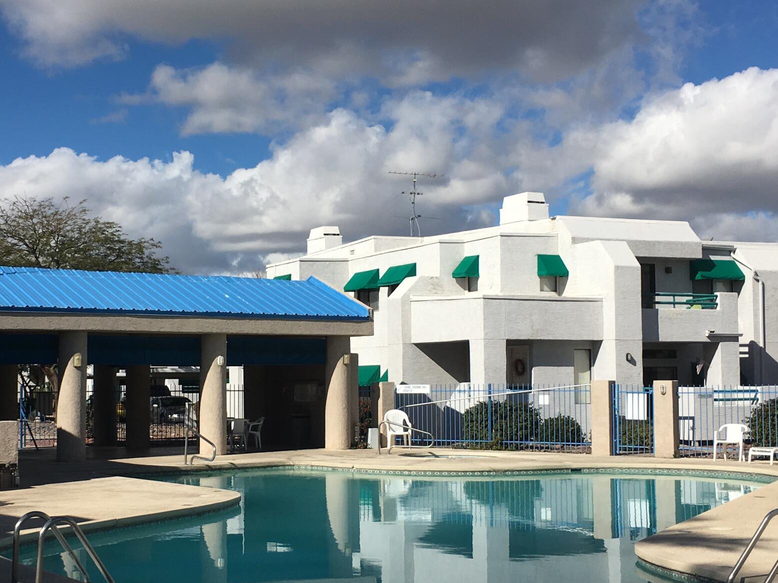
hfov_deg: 34.2
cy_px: 323
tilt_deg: +3.4
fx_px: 1258
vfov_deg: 26.1
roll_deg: +1.5
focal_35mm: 56
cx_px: 302
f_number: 2.2
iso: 25
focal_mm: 4.15
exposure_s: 1/3344
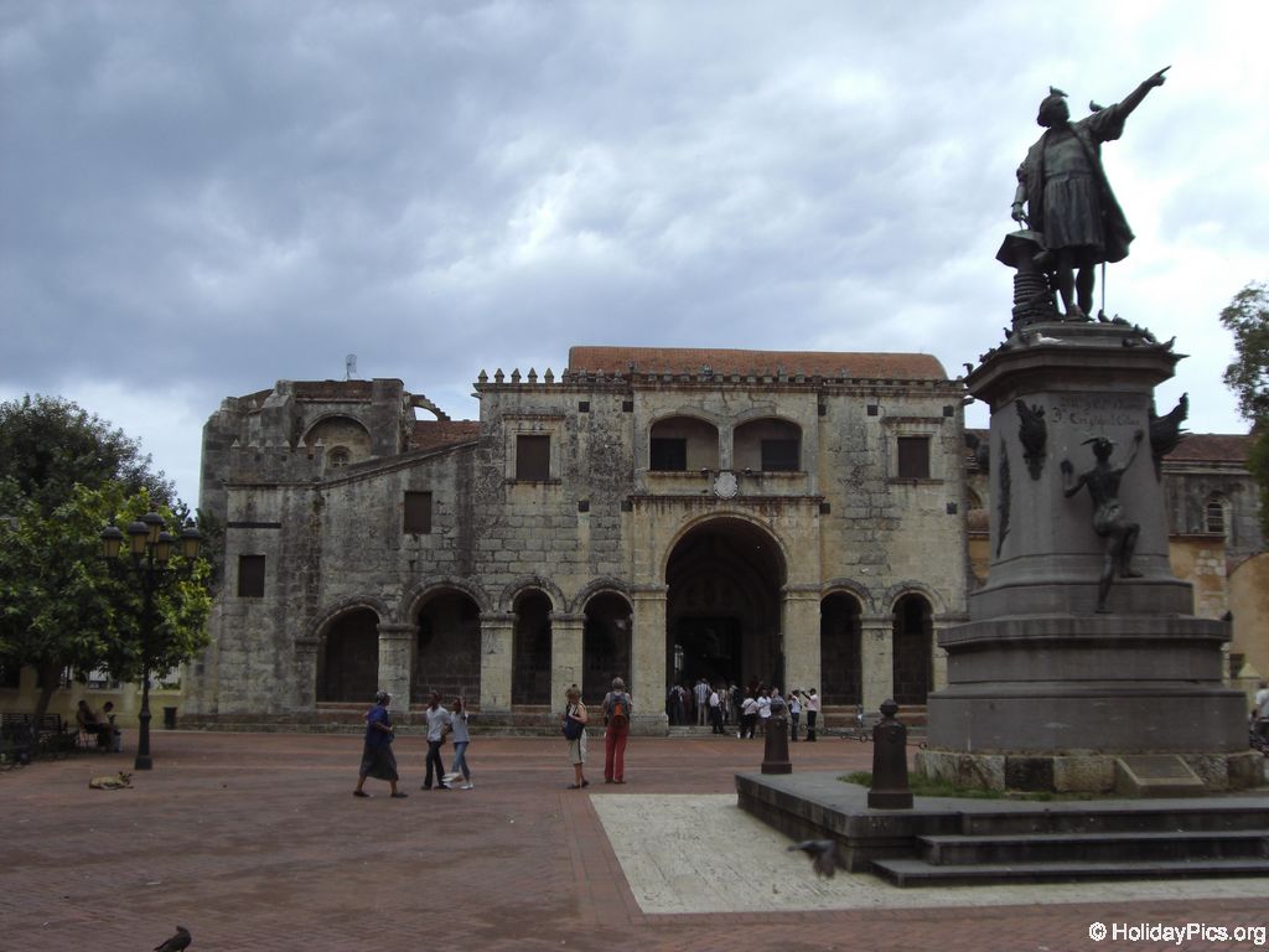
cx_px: 634
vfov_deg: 37.7
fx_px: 1393
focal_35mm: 38
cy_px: 476
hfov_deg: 49.0
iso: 64
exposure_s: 1/160
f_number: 8
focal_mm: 6.2
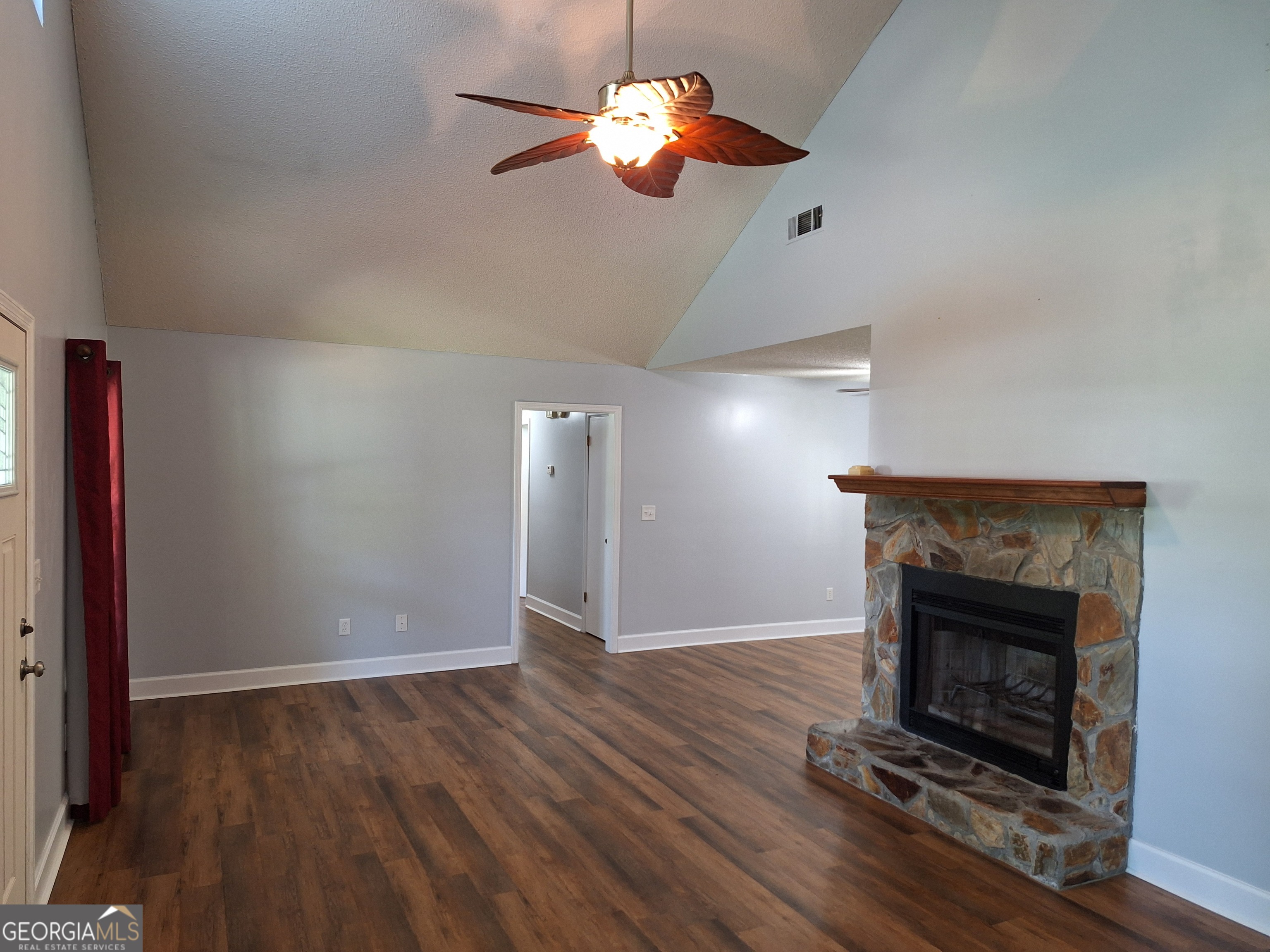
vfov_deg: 58.9
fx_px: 844
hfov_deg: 73.9
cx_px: 635
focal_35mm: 23
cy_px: 476
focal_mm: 5.54
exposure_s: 1/40
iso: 160
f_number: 1.8
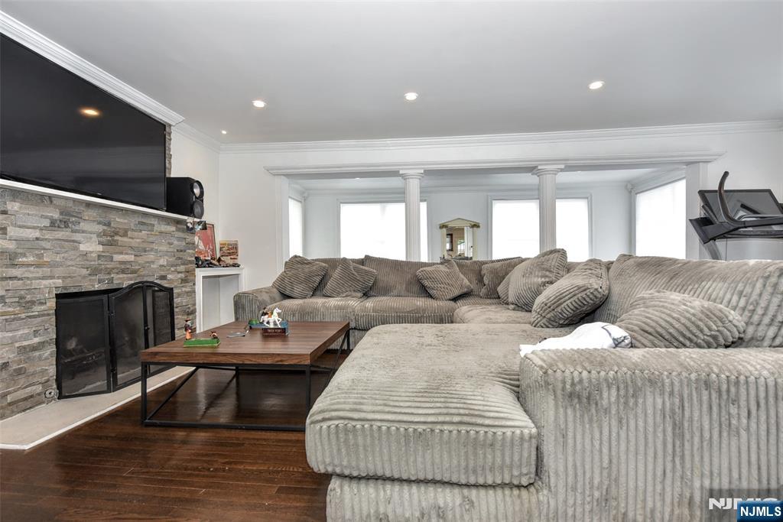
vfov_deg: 73.8
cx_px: 392
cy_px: 261
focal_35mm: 16
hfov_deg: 96.7
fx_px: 348
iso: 800
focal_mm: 16
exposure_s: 1/125
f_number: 5.6
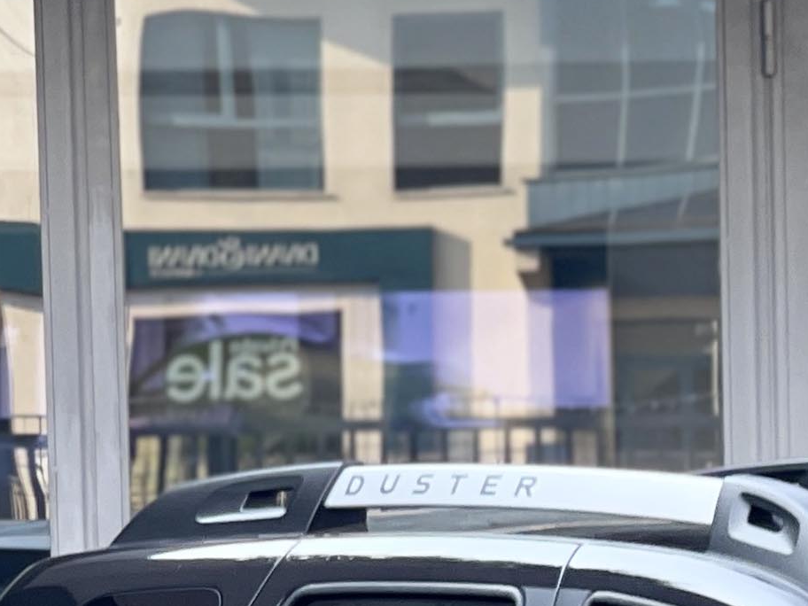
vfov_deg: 5.2
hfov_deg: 6.9
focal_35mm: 283
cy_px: 1115
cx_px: 1116
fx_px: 6606
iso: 32
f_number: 2.2
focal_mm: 7.5
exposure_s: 1/121
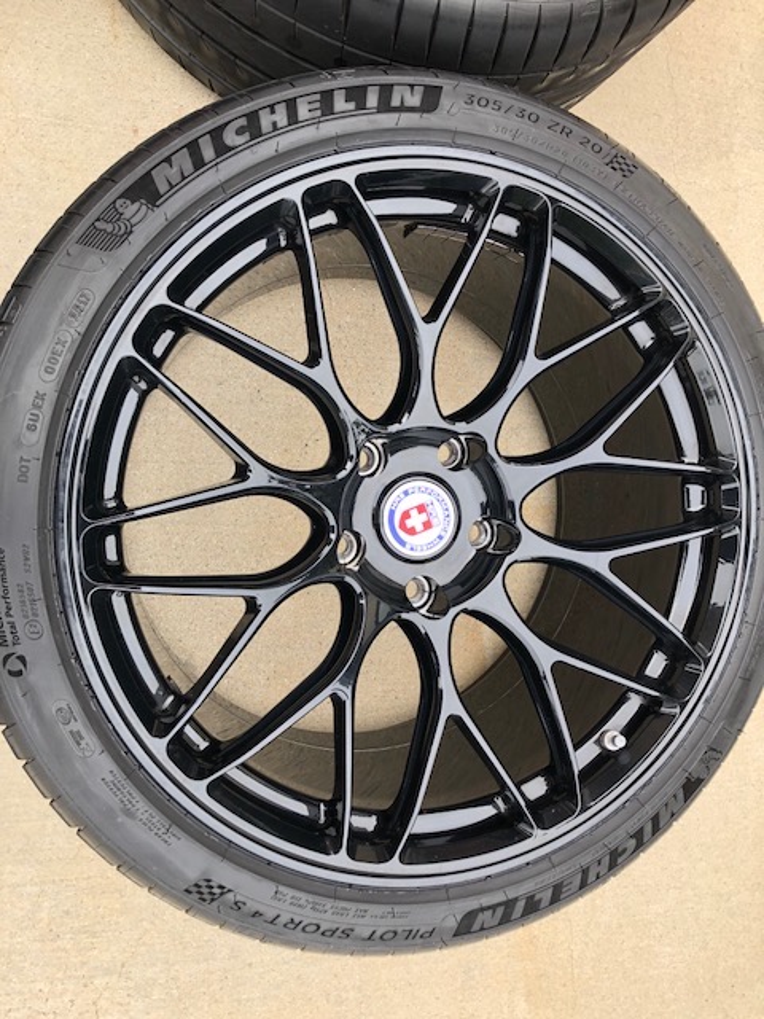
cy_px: 510
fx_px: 824
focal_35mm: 28
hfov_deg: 49.7
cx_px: 382
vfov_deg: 63.4
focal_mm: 3.99
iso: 25
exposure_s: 1/120
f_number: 1.8
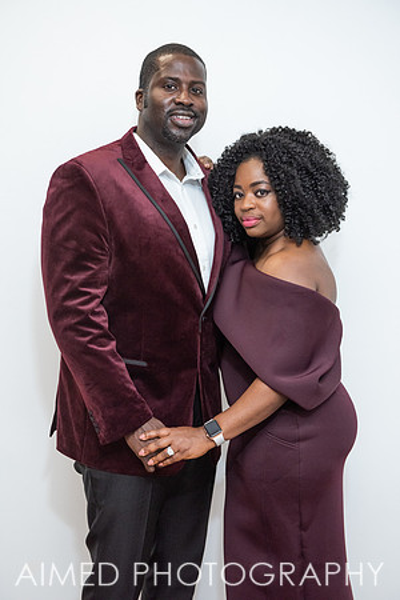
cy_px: 300
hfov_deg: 24.2
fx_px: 933
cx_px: 200
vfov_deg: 35.6
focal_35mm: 56
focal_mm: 56
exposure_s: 1/200
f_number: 4
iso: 1600
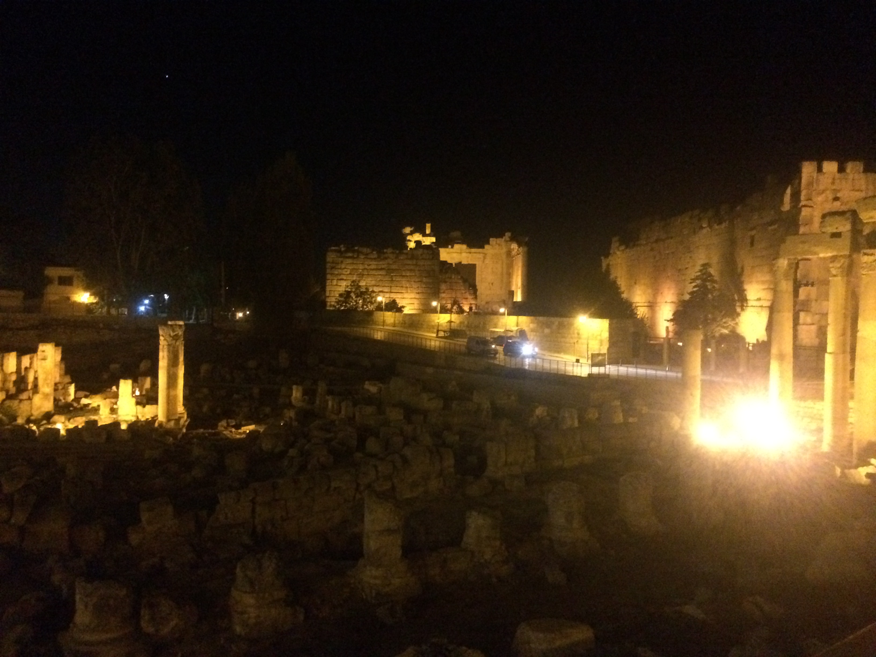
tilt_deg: -3.6
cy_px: 328
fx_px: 734
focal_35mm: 29
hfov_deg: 61.7
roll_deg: -0.6
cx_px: 438
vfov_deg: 48.2
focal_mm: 4.15
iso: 1600
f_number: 2.2
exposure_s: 1/17
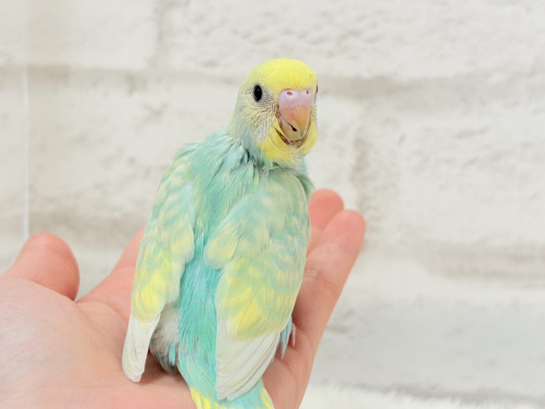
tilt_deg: -6.2
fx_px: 819
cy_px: 204
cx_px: 272
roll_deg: -1.0
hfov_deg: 36.8
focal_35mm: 52
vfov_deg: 28.0
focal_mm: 5.96
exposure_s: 1/100
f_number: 1.6
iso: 64
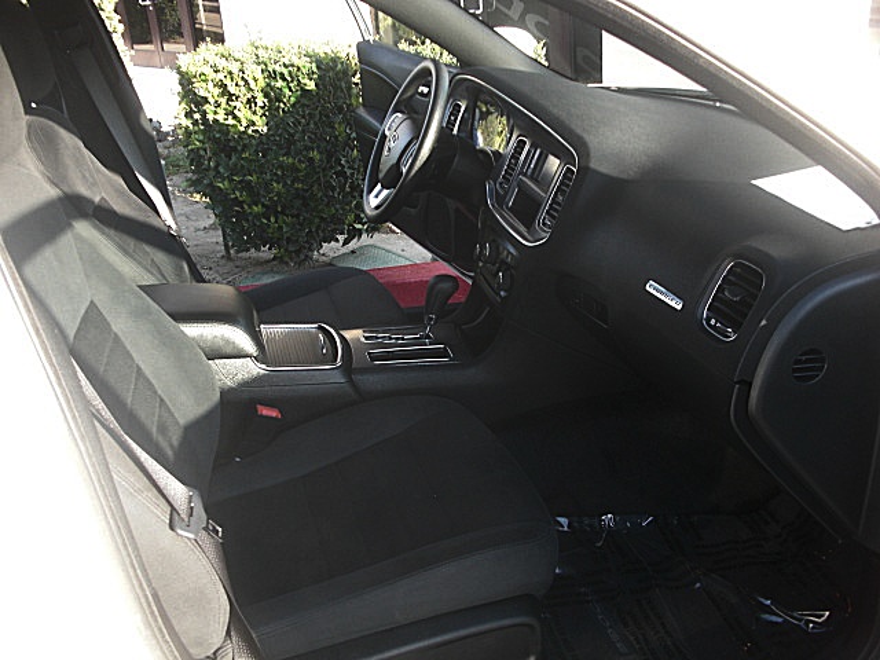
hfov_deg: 51.4
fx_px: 915
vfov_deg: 39.7
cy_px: 330
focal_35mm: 36
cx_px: 440
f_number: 2.8
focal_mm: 6.3
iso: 100
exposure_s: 1/125
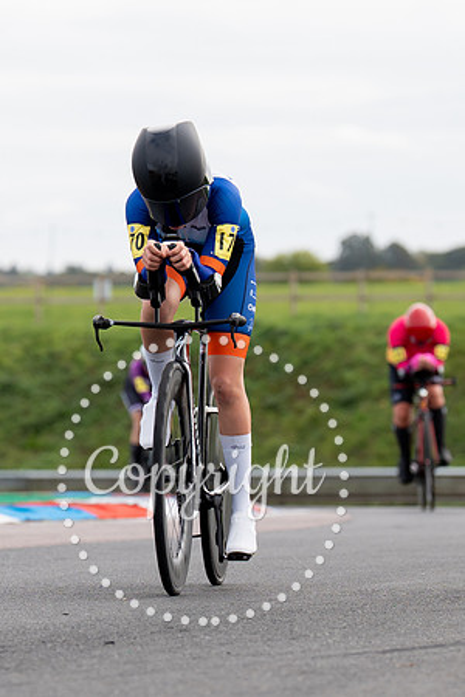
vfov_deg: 7.3
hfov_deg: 4.8
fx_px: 5498
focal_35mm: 284
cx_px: 175
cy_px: 401
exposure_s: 1/800
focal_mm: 118
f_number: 3.5
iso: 125
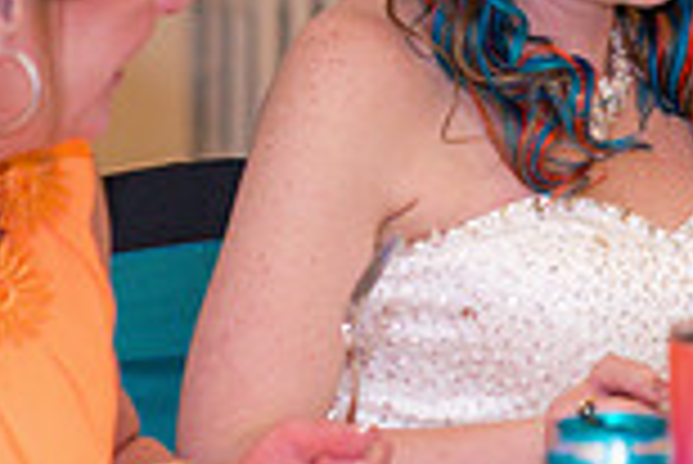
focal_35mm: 320
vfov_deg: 4.3
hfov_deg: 6.4
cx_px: 824
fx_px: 6166
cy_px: -209
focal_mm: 85
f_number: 3.2
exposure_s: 1/100
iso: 640
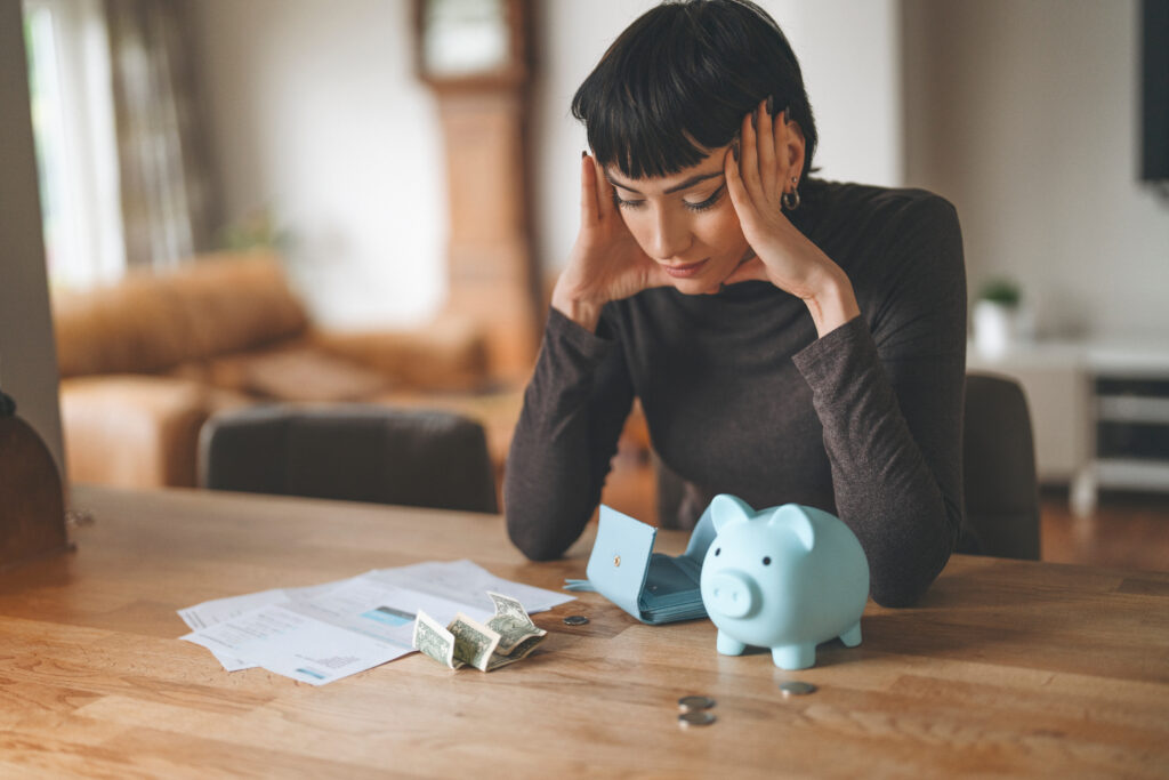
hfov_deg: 39.6
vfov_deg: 27.0
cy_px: 390
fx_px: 1624
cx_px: 584
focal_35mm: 50
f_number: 1.3
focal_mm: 50
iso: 250
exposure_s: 1/800
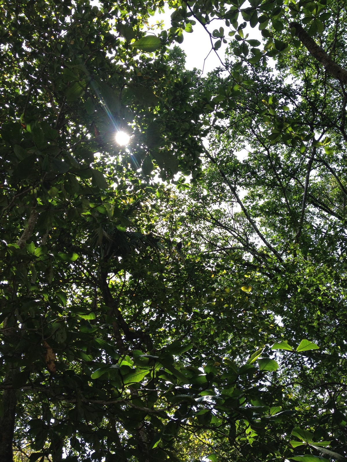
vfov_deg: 52.6
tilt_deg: +58.7
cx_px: 174
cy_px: 231
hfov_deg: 40.7
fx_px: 468
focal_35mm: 35
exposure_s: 1/484
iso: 50
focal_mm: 4.28
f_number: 2.4
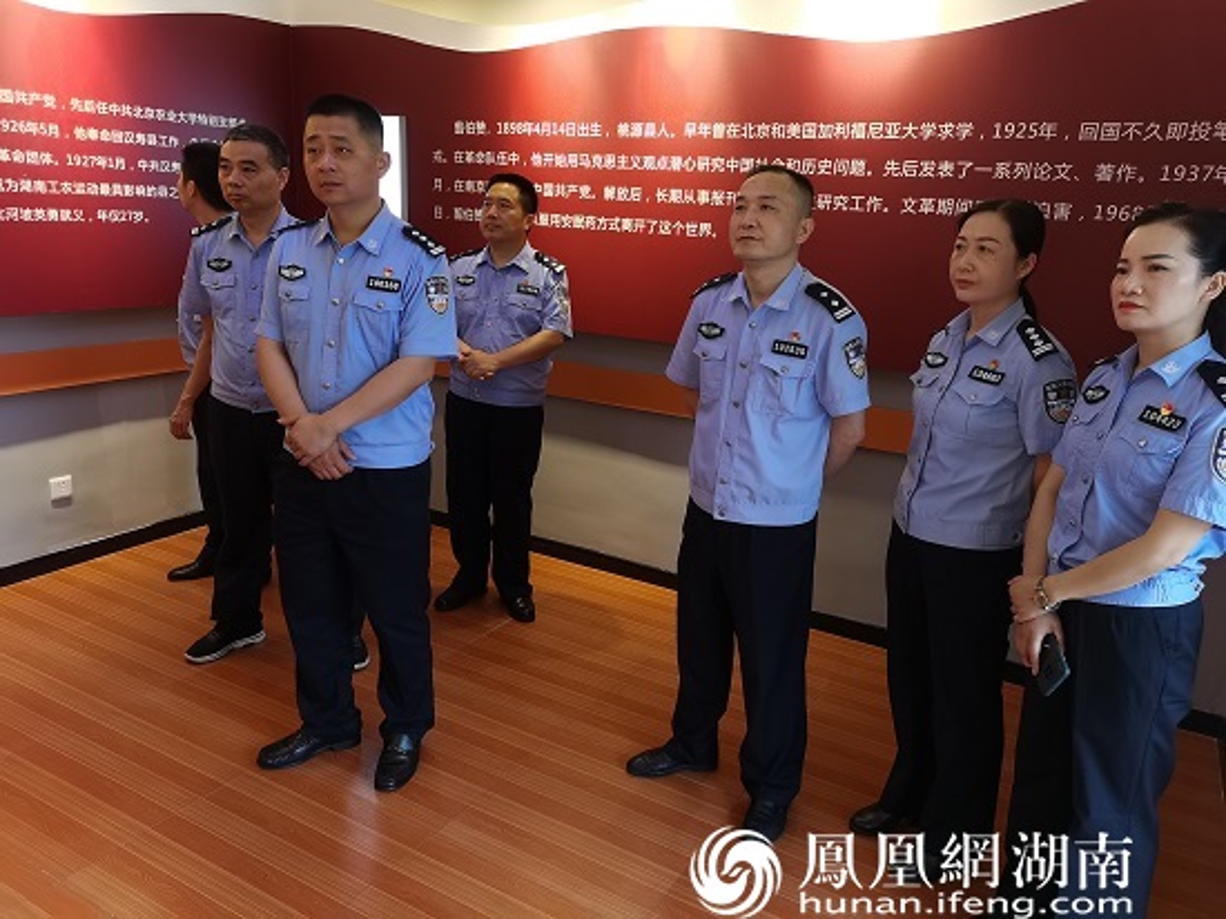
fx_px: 956
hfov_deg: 65.3
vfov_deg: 51.3
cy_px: 460
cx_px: 613
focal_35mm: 27
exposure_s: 1/100
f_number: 1.8
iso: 100
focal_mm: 5.58
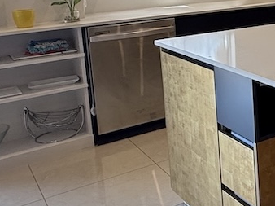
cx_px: 356
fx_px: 460
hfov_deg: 27.8
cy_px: 15
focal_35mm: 58
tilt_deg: -7.2
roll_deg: +2.1
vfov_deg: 24.4
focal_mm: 2.22
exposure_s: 1/120
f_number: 2.2
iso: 160
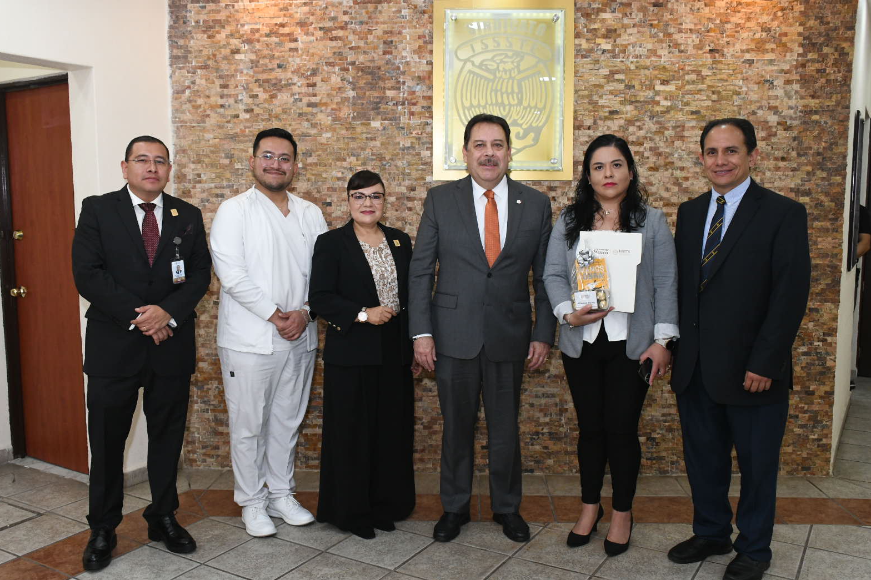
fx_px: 750
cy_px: 291
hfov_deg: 60.3
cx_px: 438
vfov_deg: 42.3
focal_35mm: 31
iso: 2000
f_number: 7.1
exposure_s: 1/125
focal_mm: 20
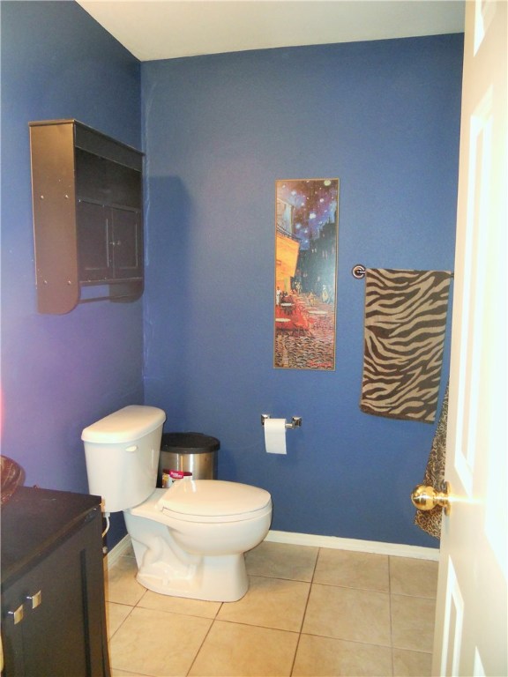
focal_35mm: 27
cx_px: 254
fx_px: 528
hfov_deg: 51.4
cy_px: 338
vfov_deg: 65.3
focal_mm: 4.9
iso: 250
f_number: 3.2
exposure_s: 1/25
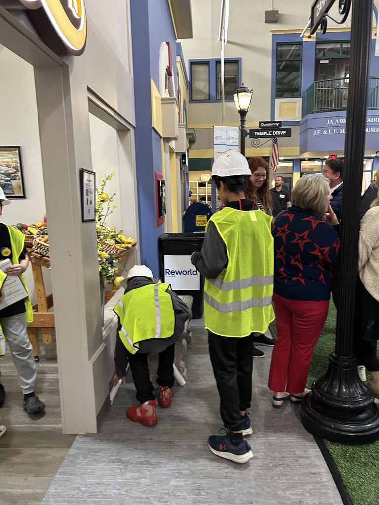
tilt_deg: -8.0
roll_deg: +2.4
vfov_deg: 67.3
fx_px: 380
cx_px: 190
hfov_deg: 53.1
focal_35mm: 26
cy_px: 252
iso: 250
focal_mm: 5.7
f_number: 1.5
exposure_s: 1/60
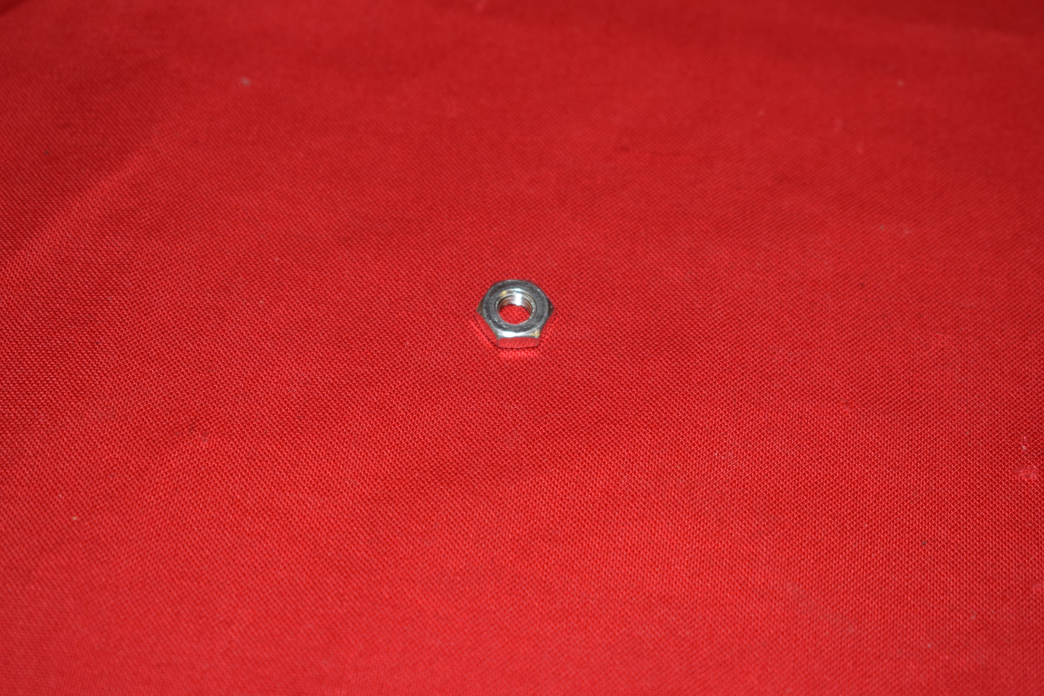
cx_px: 522
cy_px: 348
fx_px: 2393
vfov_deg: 16.6
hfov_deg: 24.6
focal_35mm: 82
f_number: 5.6
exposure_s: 1/25
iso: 160
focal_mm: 55
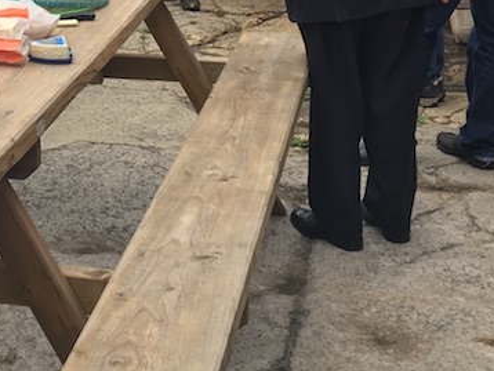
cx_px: -25
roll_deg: +0.9
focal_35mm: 81
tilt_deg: -9.0
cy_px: -36
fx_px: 1157
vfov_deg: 17.6
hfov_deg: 22.9
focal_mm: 4.15
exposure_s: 1/439
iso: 25
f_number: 2.2
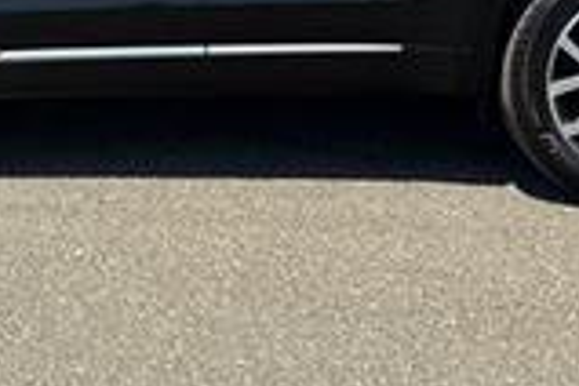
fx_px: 1270
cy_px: -229
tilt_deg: -0.7
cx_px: 142
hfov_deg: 25.4
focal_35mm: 79
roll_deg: -2.8
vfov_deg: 15.6
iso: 80
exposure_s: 1/1437
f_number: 1.78
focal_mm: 6.76
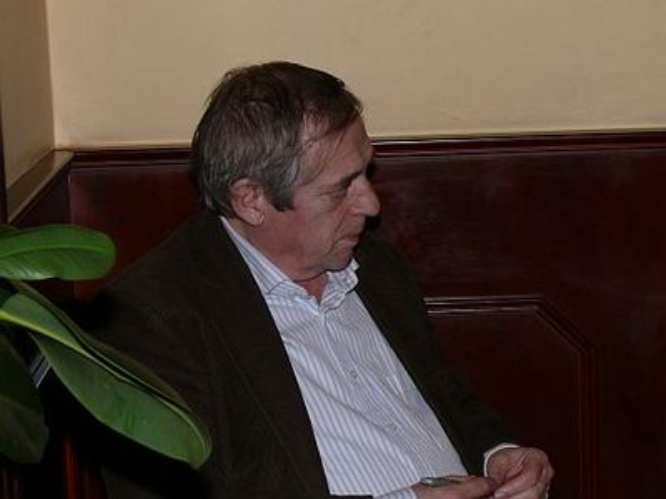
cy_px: 250
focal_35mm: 112
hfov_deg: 17.6
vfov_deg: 13.2
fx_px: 2155
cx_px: 333
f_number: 4
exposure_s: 1/30
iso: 100
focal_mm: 14.1
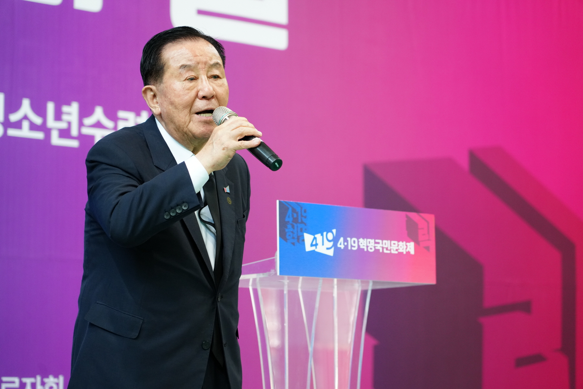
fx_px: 1700
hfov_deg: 19.5
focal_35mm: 105
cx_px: 292
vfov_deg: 13.0
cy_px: 194
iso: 2500
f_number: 4
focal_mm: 105
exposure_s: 1/200
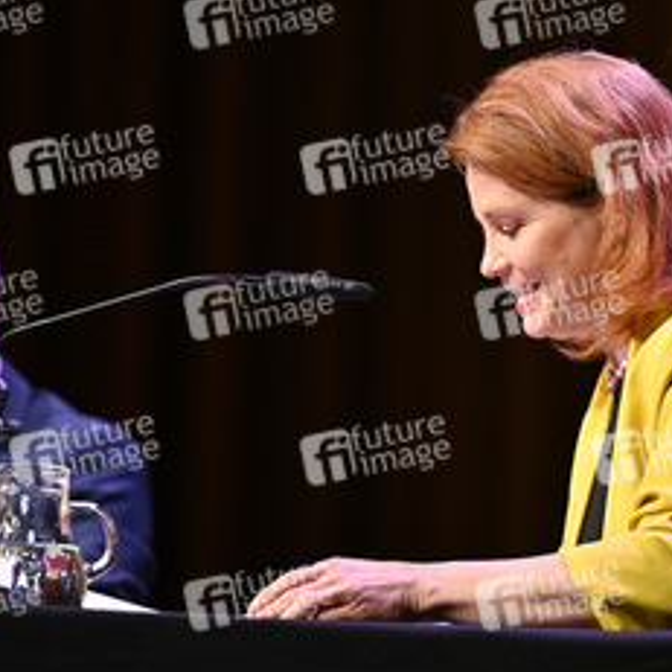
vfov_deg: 5.6
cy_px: 378
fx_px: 6918
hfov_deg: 5.6
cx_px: 298
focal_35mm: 315
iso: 1000
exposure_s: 1/500
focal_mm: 190
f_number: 2.8
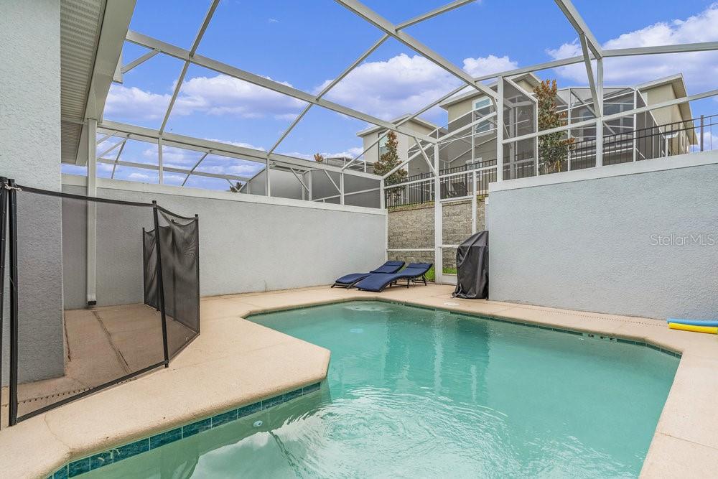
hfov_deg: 96.7
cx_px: 359
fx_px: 319
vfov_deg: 73.8
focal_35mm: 16
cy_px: 240
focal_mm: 16
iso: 100
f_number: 5
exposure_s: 1/100
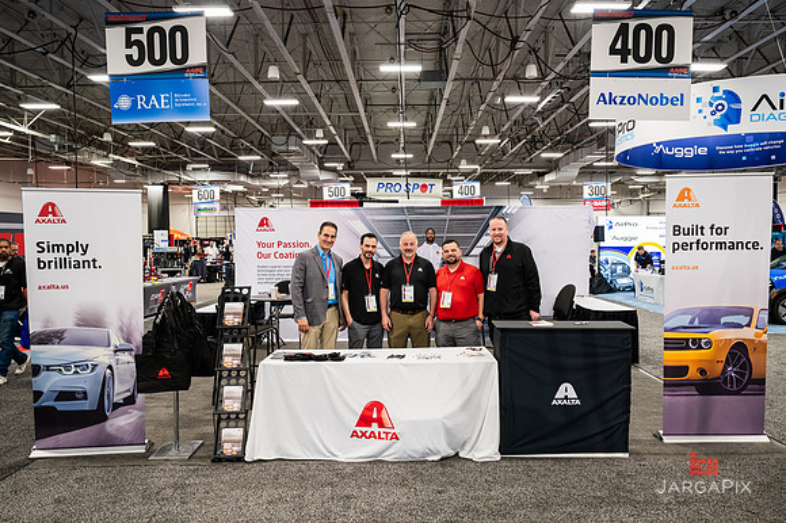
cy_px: 263
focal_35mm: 27
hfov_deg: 67.2
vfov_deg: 47.7
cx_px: 401
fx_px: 591
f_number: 4
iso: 3200
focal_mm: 25.5
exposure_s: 1/200
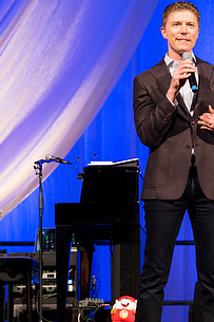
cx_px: 129
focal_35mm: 157
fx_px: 1401
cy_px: 200
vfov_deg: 13.1
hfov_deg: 8.7
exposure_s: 1/100
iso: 800
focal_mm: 67
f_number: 4
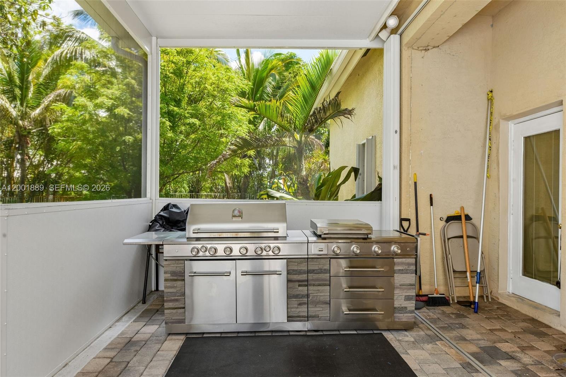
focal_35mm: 22
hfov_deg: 78.6
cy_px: 188
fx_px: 346
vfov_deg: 57.2
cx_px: 283
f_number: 9
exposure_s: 1/30
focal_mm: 22
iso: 200
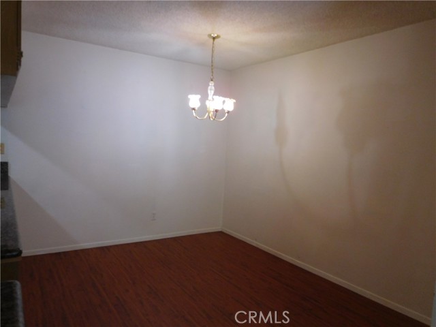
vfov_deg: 54.9
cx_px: 218
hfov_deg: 69.4
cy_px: 164
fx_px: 315
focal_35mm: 25
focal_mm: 4.5
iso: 250
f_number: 3.4
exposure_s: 1/30
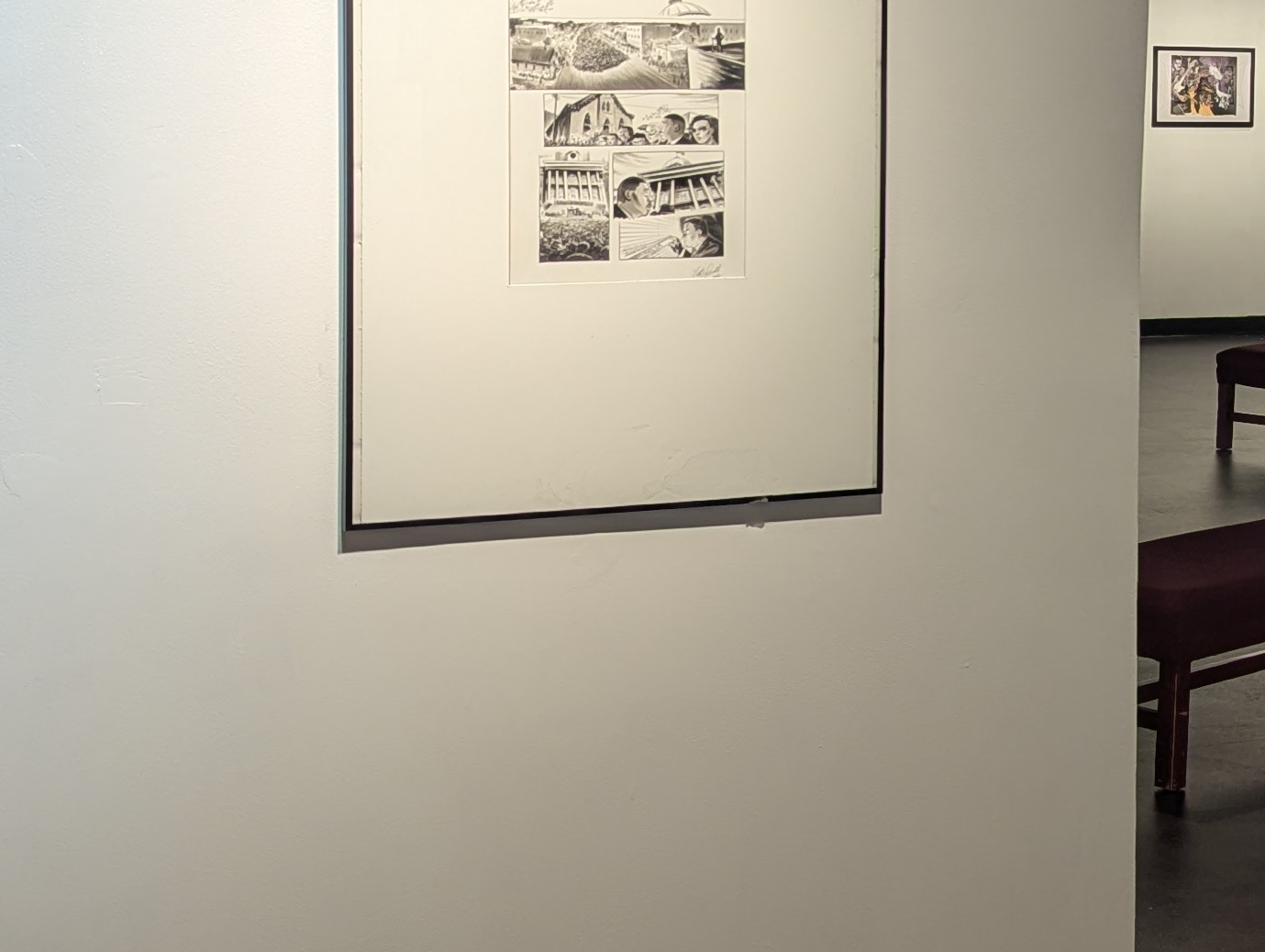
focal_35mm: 71
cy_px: 172
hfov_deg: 26.6
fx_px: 2598
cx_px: 1089
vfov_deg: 20.5
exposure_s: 1/60
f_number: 1.85
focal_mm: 6.81
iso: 58
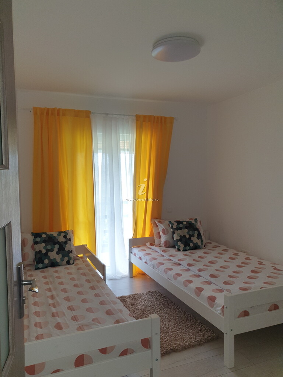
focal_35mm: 26
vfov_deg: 67.3
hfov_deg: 53.1
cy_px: 188
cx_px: 142
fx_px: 283
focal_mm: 4.3
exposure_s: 1/60
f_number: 2.4
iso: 64
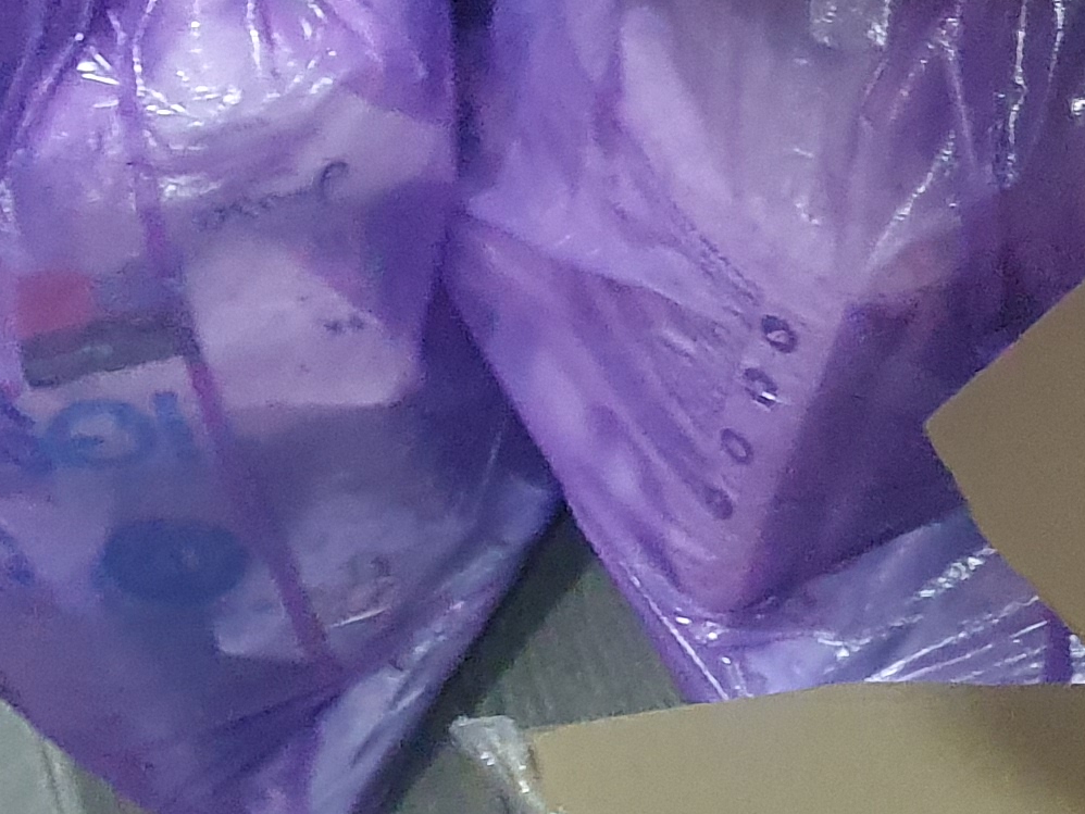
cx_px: 2087
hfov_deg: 15.4
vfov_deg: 14.1
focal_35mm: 105
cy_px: 528
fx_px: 3292
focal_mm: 4.32
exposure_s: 1/33
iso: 640
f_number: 1.5
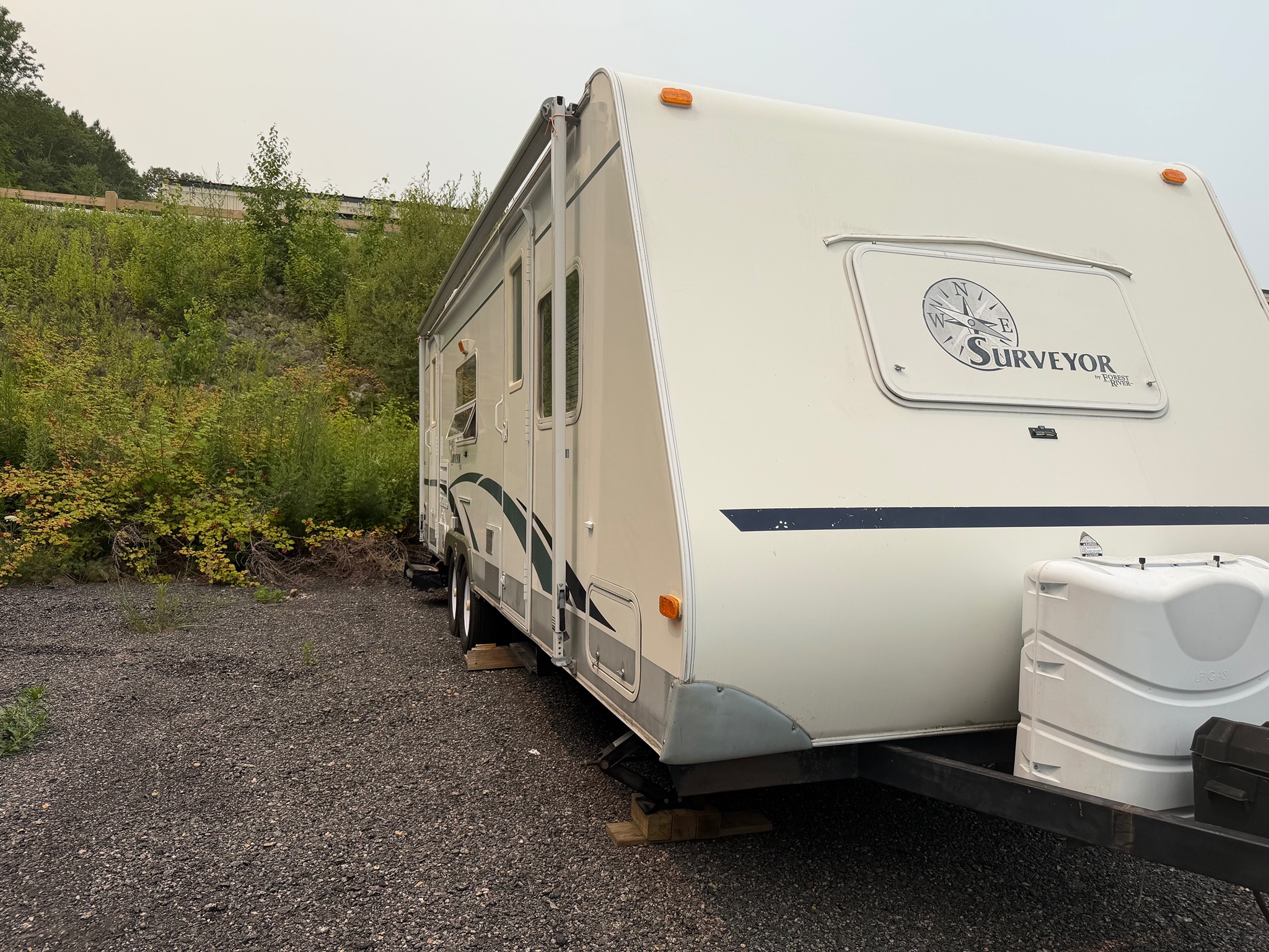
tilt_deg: +0.1
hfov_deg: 71.6
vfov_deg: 56.8
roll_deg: +0.5
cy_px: 476
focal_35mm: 24
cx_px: 634
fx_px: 880
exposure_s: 1/4975
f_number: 1.78
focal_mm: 6.76
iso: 80
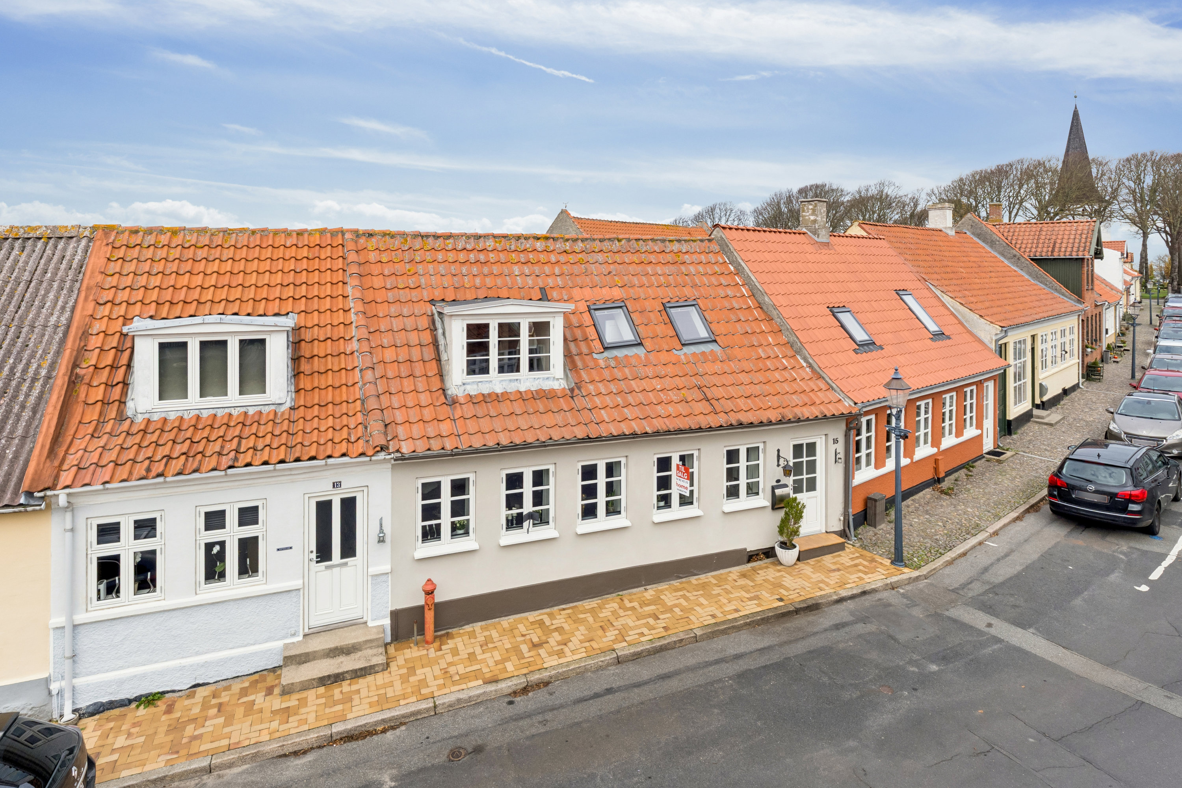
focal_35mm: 20
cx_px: 591
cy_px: 394
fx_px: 640
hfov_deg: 85.4
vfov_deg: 63.2
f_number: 8
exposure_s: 1/125
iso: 200
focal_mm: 13
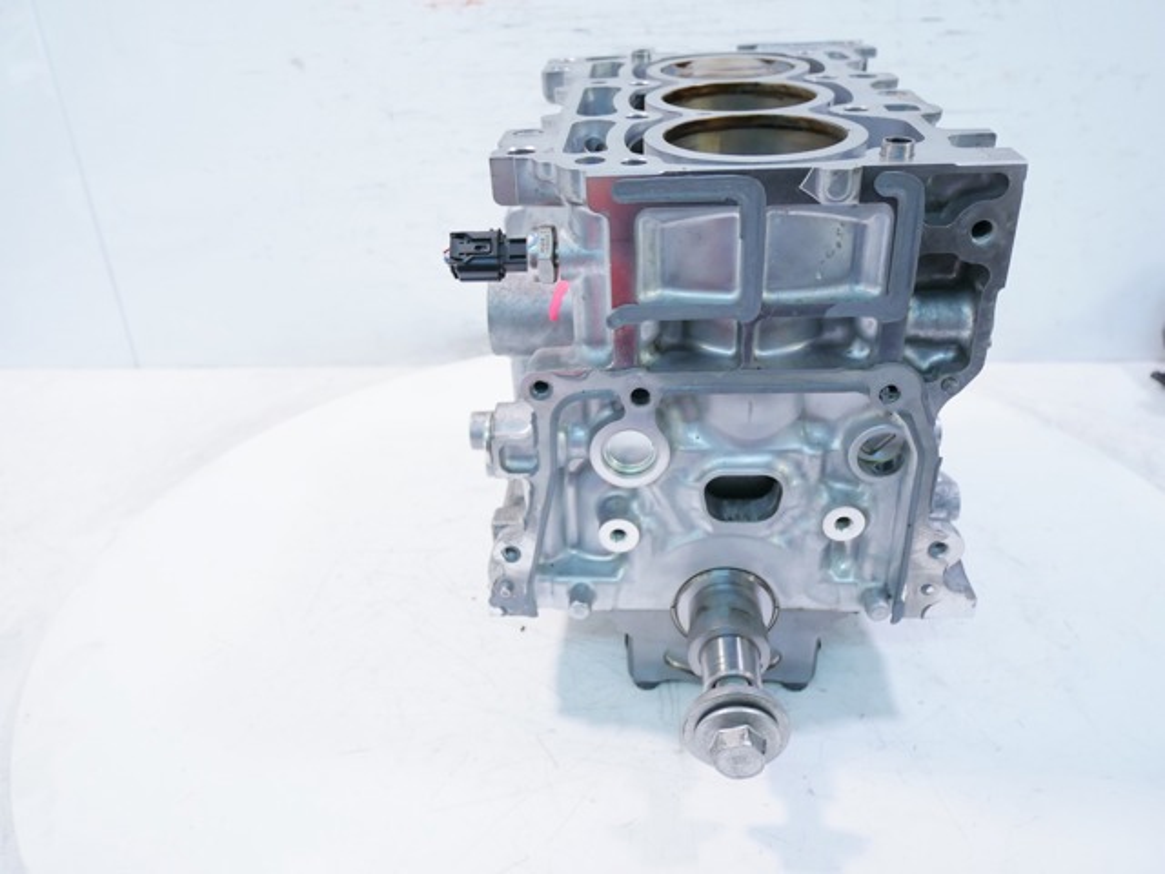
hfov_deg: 63.4
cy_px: 437
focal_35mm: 28
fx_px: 942
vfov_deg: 49.7
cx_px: 582
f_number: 3.6
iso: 320
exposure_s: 1/60
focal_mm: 14
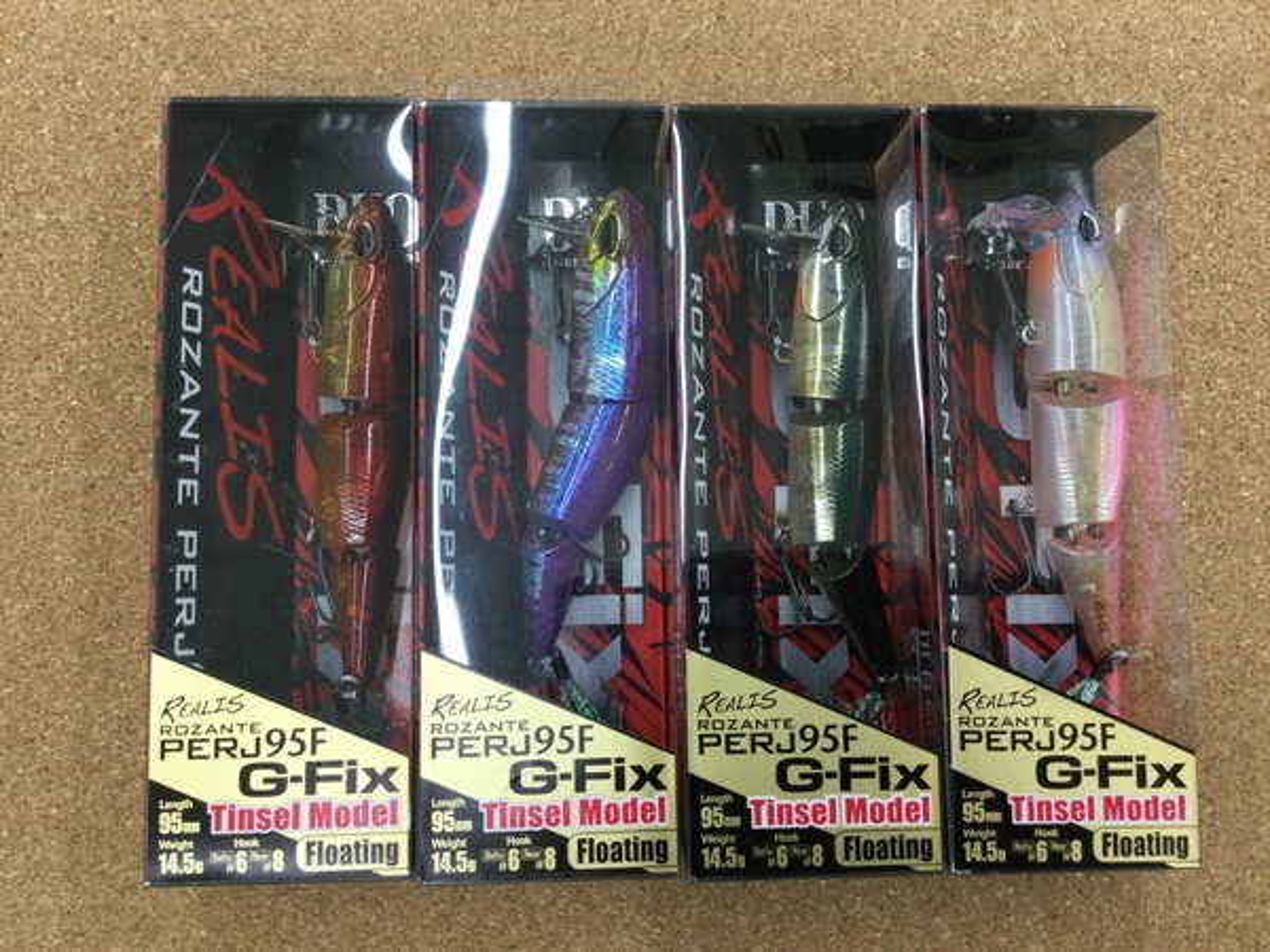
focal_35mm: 31
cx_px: 635
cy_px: 476
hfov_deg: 58.4
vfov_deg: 45.4
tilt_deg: -83.7
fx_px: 1137
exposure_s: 1/30
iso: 50
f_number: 2.4
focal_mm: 3.3
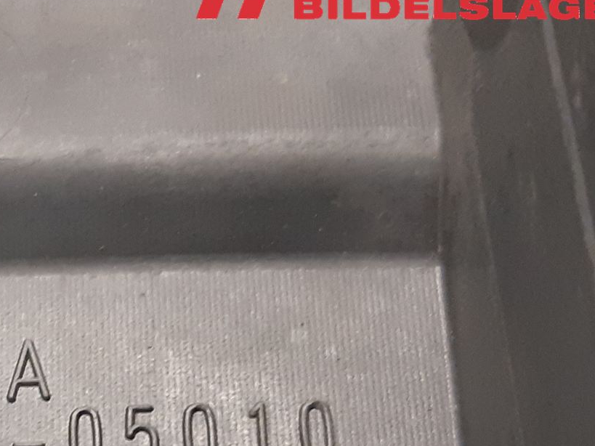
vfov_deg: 21.7
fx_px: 1117
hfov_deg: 26.7
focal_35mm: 65
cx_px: -102
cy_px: 454
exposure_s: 1/33
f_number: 1.7
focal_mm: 3.93
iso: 200
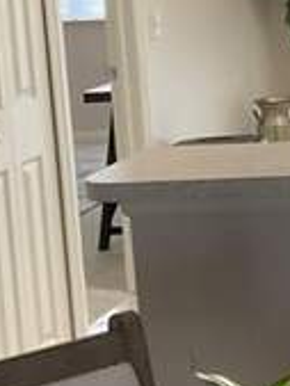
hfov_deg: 9.9
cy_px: 80
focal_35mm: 137
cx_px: 607
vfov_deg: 14.3
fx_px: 1528
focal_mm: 3
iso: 200
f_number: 1.8
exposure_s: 1/60
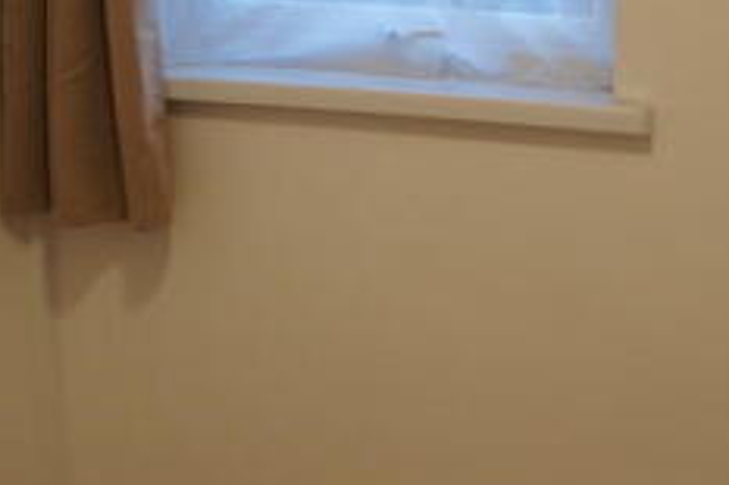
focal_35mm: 76
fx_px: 1538
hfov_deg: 26.5
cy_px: 350
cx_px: 501
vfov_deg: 17.8
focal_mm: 18
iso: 250
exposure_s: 1/30
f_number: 3.5
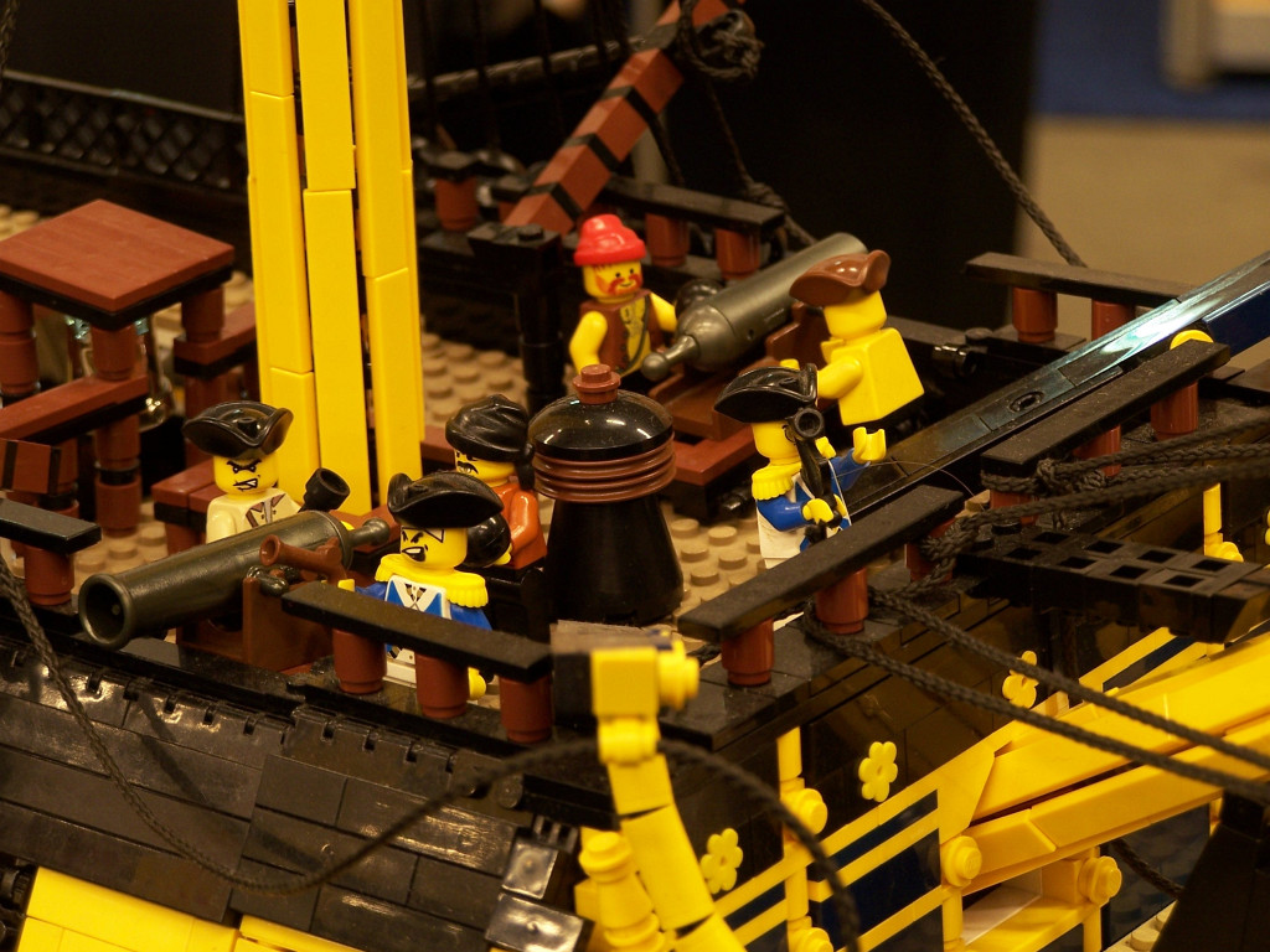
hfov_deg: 14.2
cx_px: 635
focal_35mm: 139
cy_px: 476
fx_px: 5100
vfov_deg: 10.7
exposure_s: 1/2
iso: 80
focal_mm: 23.1
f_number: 3.2
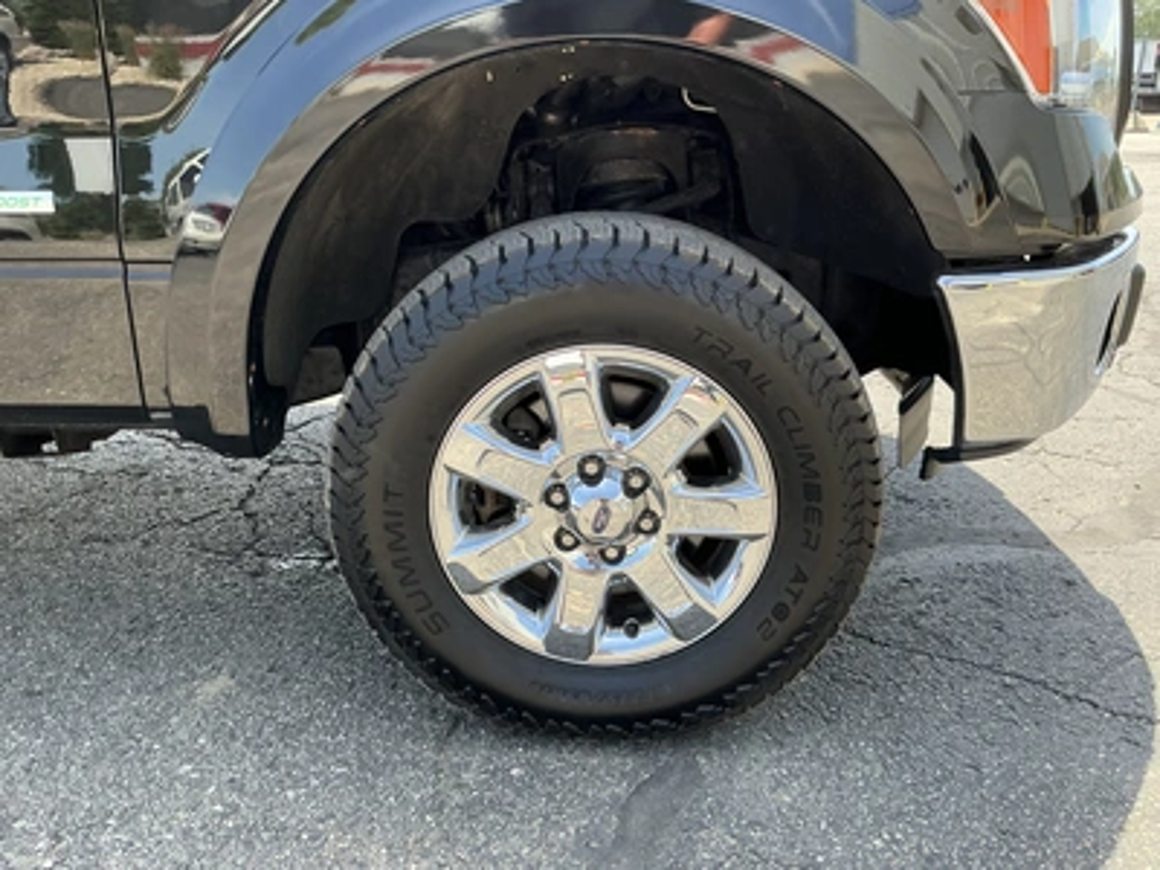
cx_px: 580
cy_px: 435
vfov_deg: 49.7
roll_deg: -2.7
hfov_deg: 63.4
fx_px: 938
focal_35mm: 28
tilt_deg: -13.2
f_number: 1.8
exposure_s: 1/225
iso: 25
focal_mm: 3
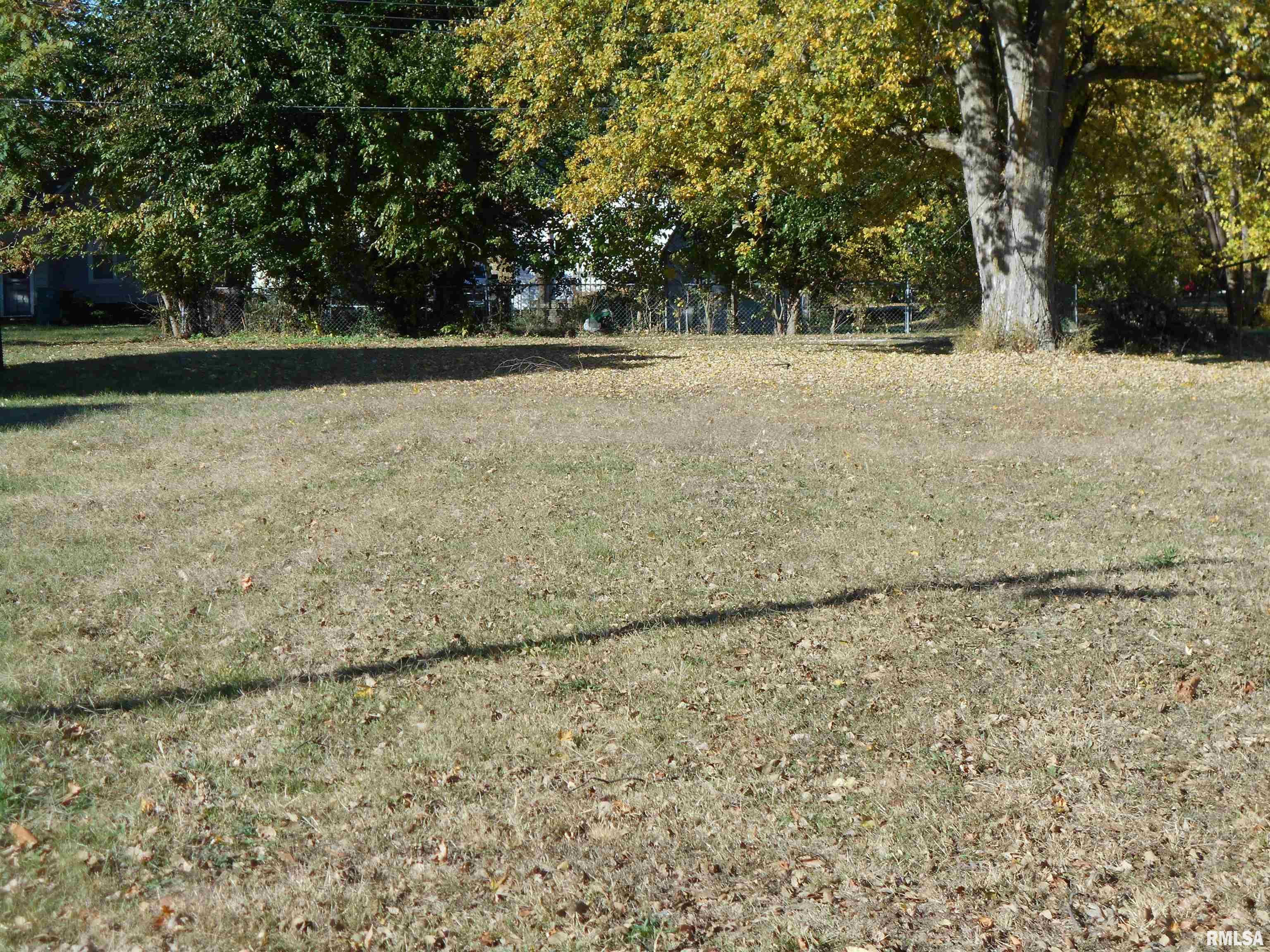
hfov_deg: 26.0
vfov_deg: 19.6
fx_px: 2752
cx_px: 635
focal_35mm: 75
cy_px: 476
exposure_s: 1/250
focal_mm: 13.5
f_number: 5.8
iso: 80
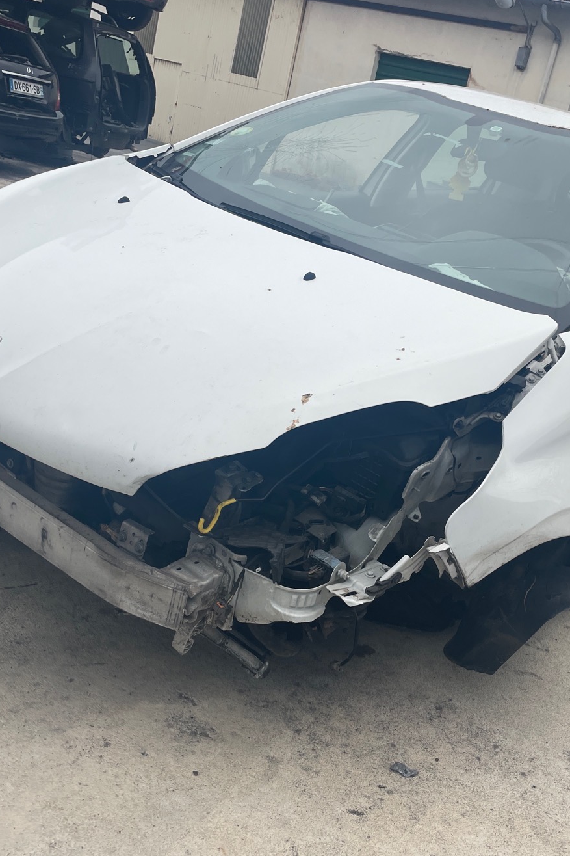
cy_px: 422
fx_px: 879
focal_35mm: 37
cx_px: 340
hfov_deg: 35.8
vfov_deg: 51.9
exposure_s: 1/3610
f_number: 1.6
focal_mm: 4.2
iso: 32
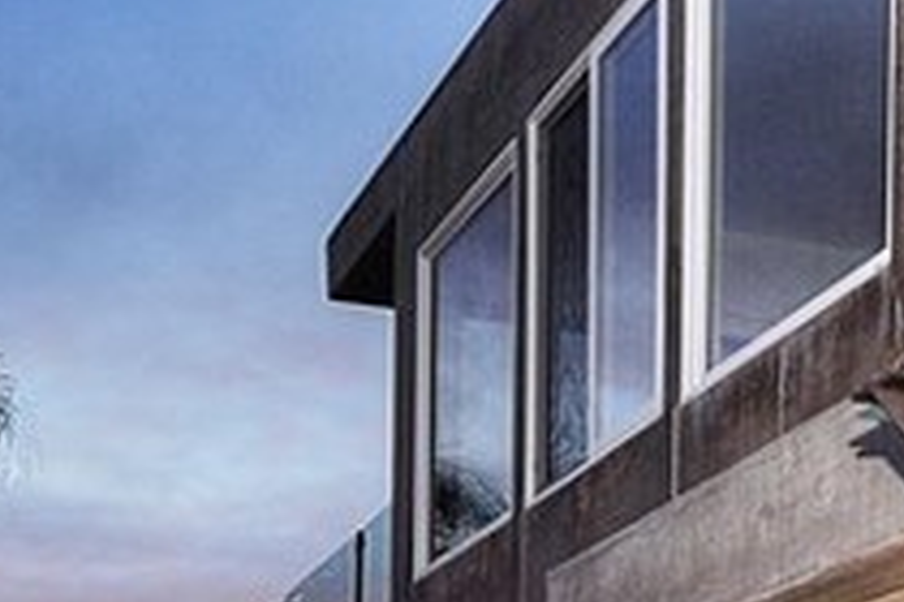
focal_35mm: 73
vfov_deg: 16.3
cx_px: 383
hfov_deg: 27.7
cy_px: 1006
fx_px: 1833
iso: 200
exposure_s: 1/60
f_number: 8
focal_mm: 10
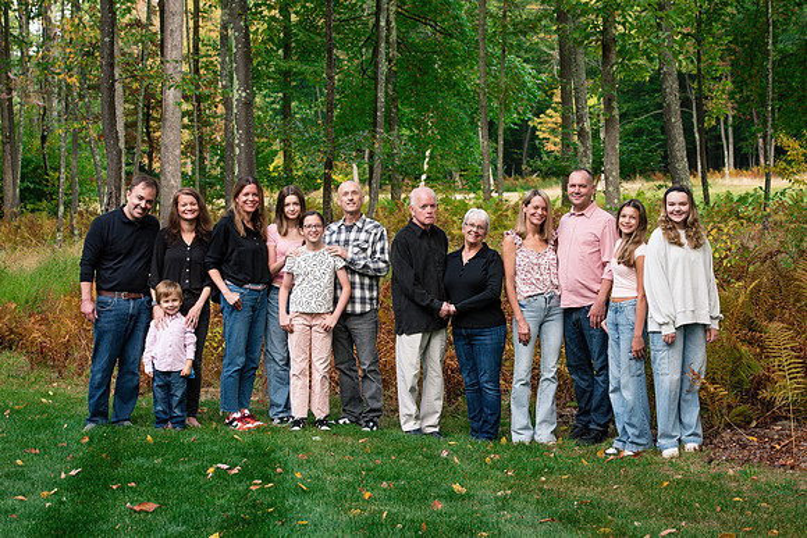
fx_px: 1935
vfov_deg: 15.8
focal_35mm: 86
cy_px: 276
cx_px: 421
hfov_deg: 23.6
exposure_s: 1/250
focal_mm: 82
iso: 640
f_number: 8
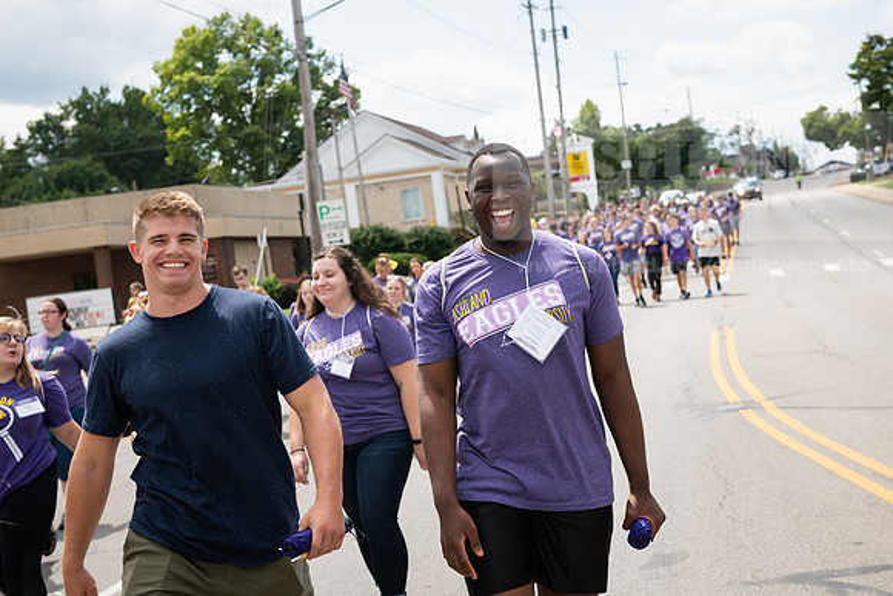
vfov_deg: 24.2
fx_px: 1389
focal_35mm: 56
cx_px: 446
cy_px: 298
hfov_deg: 35.6
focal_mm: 56
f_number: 5.6
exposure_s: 1/640
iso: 250
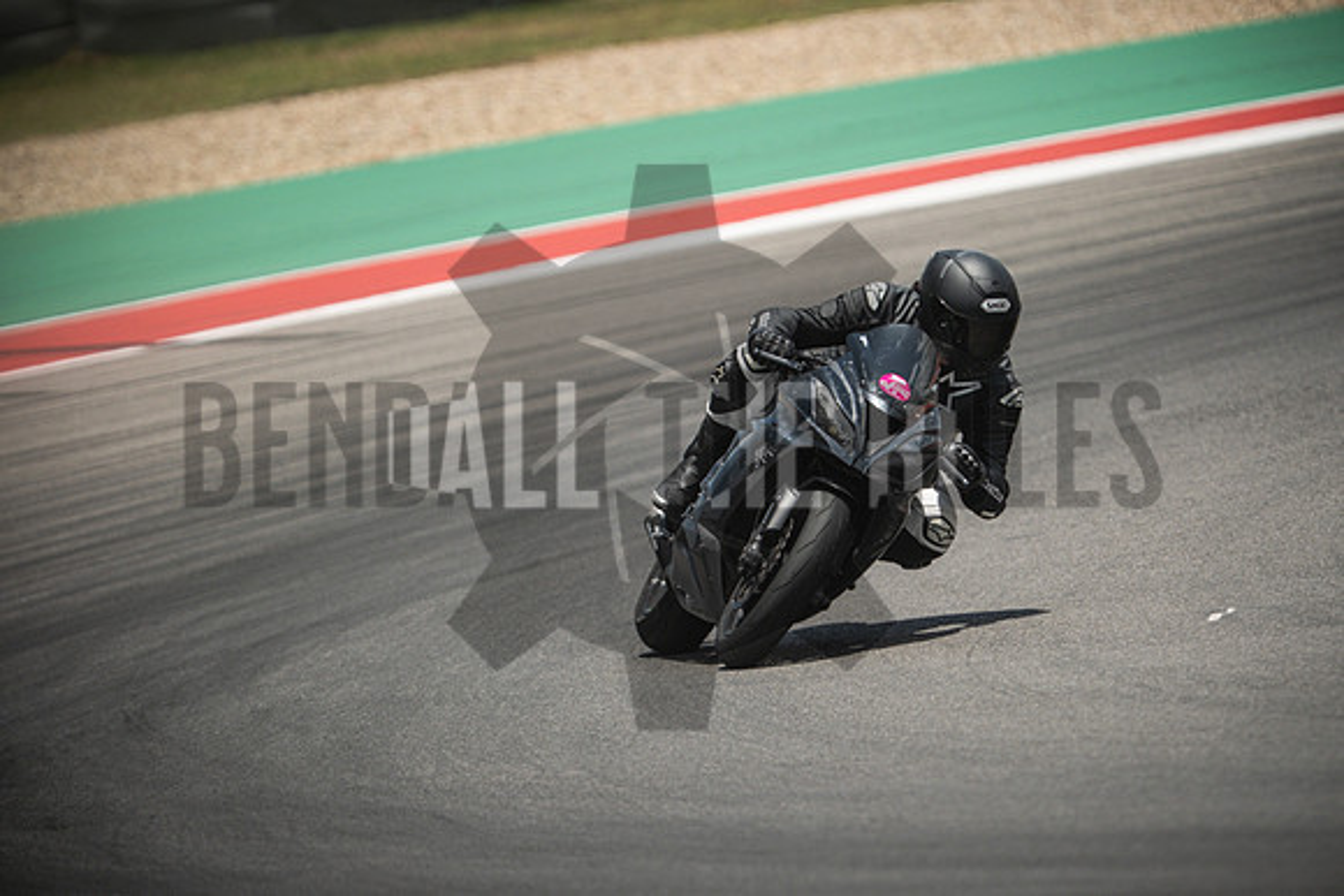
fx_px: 15683
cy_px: 448
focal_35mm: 420
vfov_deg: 3.3
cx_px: 672
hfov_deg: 4.9
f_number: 2.8
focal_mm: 280
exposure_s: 1/4000
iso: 320
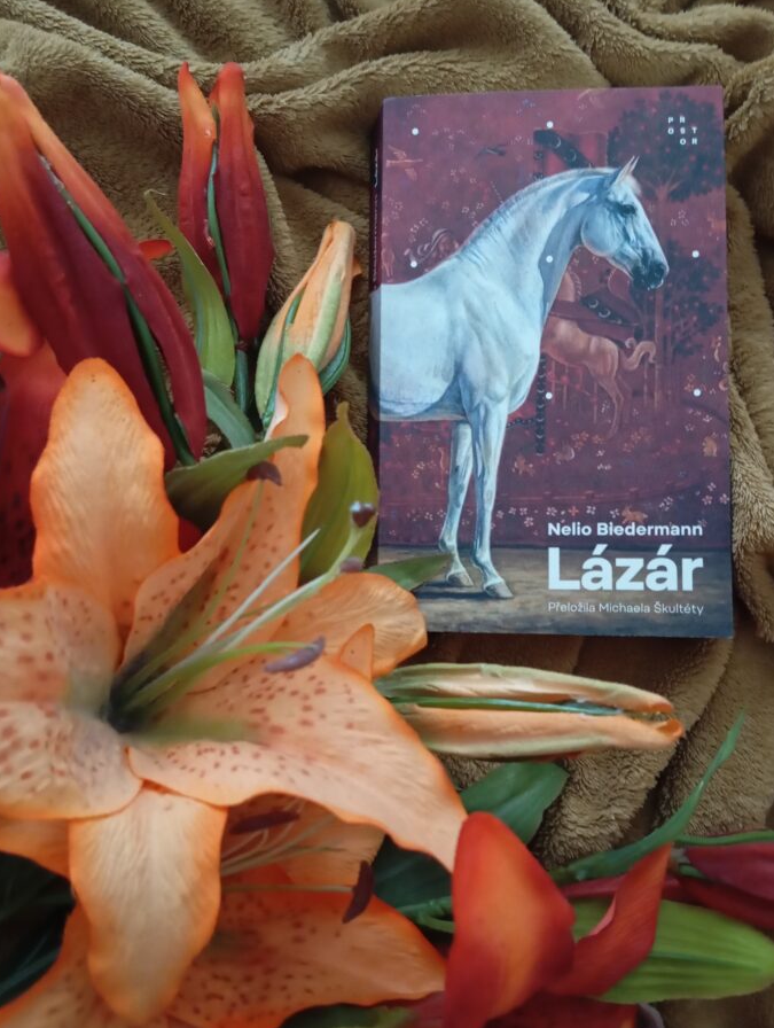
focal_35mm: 32
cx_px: 397
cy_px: 539
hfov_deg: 44.3
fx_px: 951
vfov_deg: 56.7
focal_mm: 4.22
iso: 2931
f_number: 1.8
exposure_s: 1/20
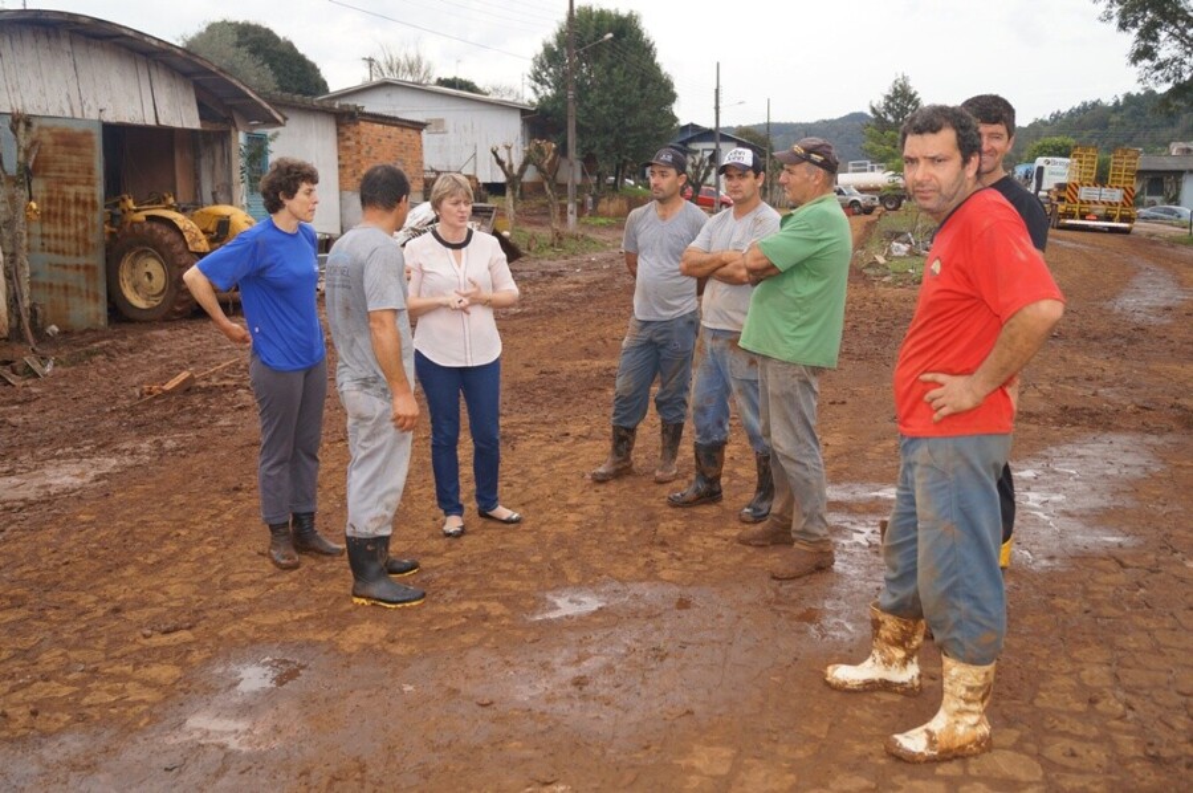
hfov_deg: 57.3
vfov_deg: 39.9
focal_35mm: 33
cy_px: 396
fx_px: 1092
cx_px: 596
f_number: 4
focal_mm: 22
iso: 160
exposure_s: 1/160
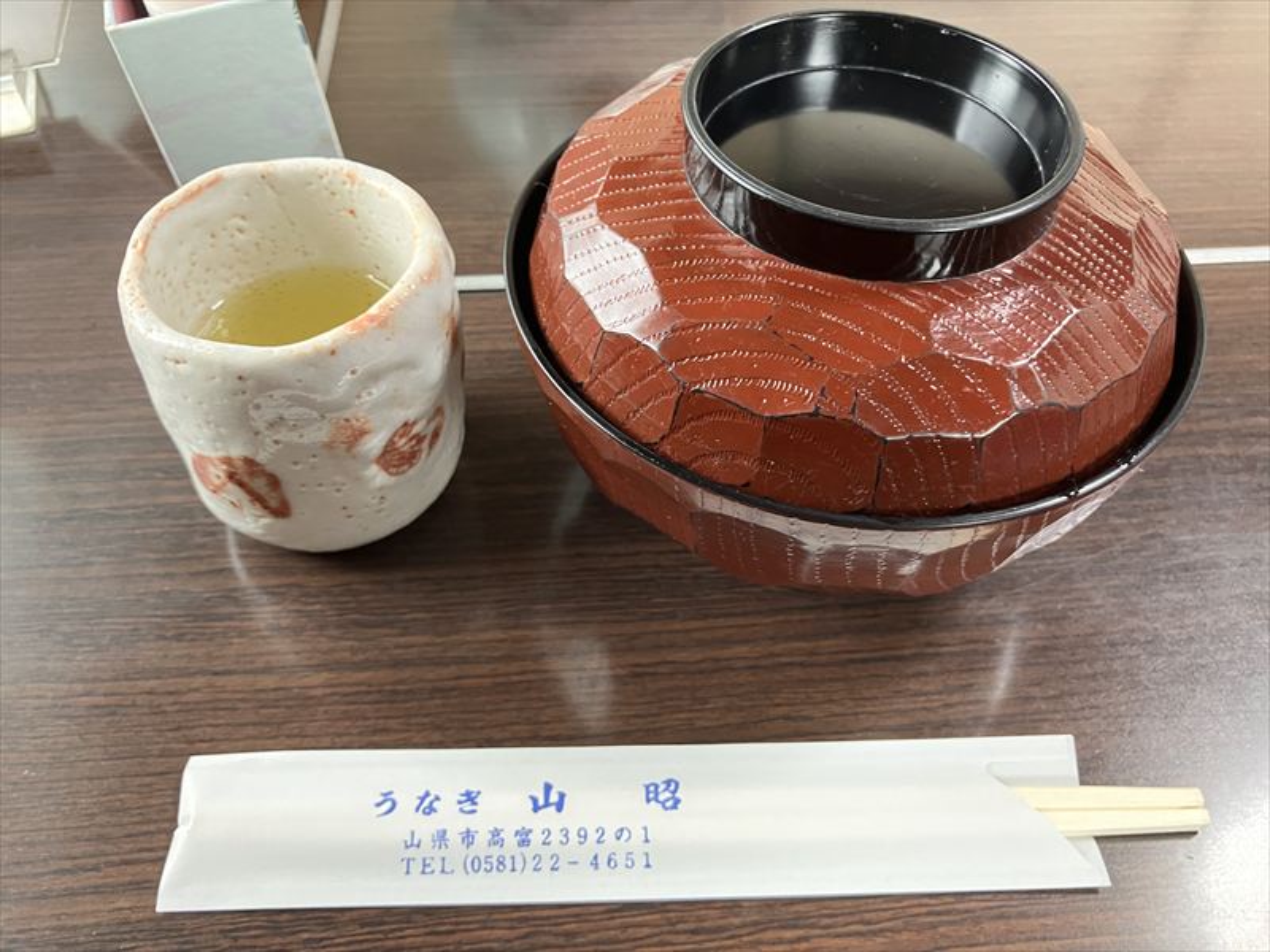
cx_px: 635
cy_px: 476
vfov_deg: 49.7
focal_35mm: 28
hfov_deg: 63.4
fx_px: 1027
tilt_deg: -49.9
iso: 320
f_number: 1.8
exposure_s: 1/30
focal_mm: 3.99
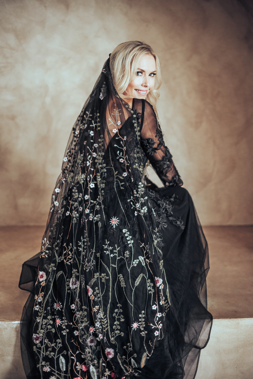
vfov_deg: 39.6
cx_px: 126
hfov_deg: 27.0
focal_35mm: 50
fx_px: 527
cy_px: 190
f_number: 2
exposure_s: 1/1250
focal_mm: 50
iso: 1600
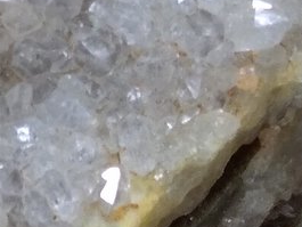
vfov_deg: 9.4
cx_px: -264
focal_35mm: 157
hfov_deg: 11.5
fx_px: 1370
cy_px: 161
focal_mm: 3.54
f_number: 2
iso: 106
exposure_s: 1/40
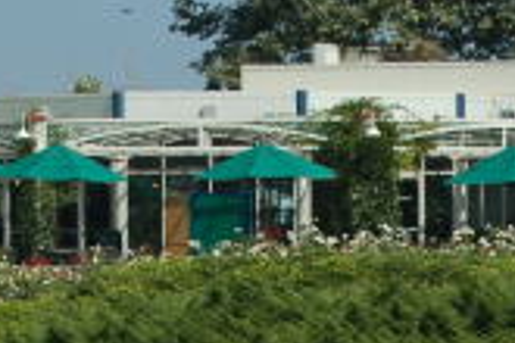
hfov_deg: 6.4
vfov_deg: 4.3
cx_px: 253
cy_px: 536
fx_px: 4591
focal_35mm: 321
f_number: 8
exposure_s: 1/250
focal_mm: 55
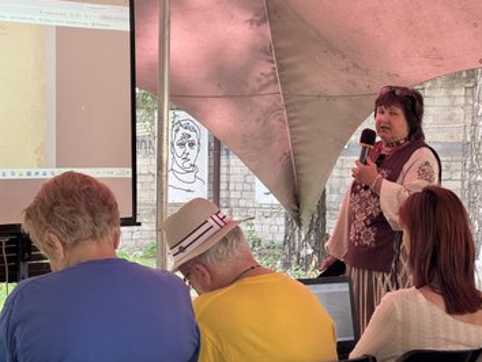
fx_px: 1212
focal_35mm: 87
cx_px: 251
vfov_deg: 17.0
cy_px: 176
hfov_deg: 22.5
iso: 160
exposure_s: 1/99
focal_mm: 9
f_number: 2.8
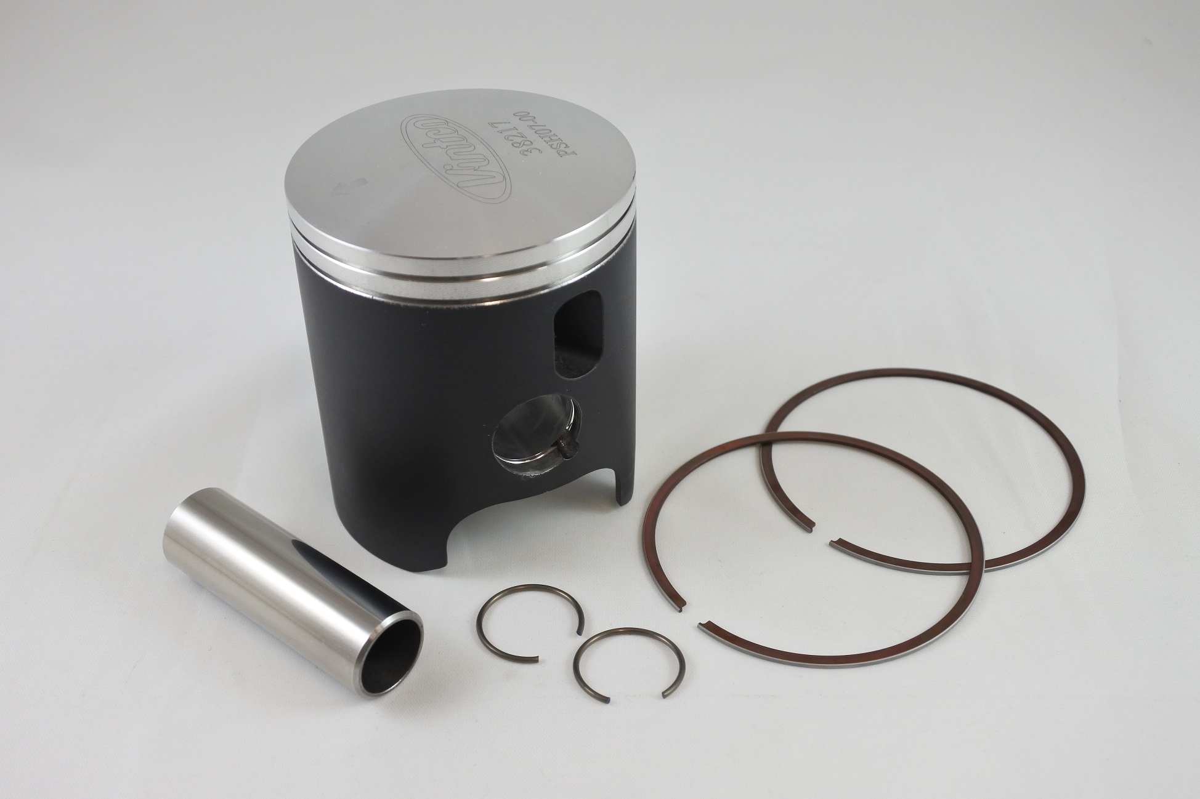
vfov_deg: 35.9
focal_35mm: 37
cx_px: 600
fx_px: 1233
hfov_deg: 51.9
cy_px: 400
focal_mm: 14
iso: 400
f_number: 4
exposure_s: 1/160
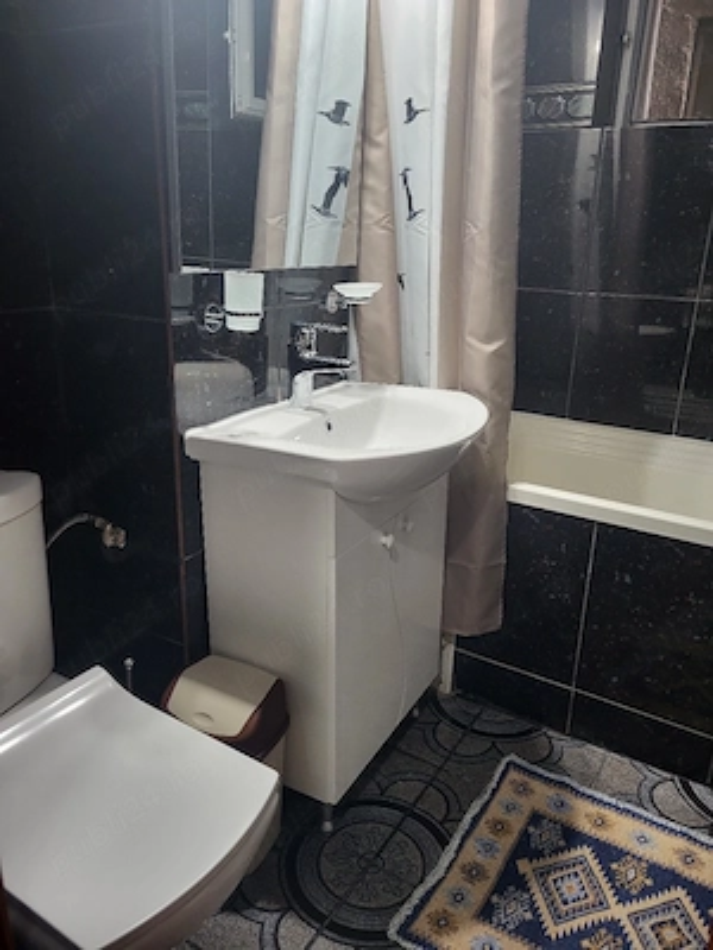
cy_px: 475
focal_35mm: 26
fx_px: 714
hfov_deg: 53.1
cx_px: 356
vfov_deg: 67.3
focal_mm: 5.4
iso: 200
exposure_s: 1/50
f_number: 1.8
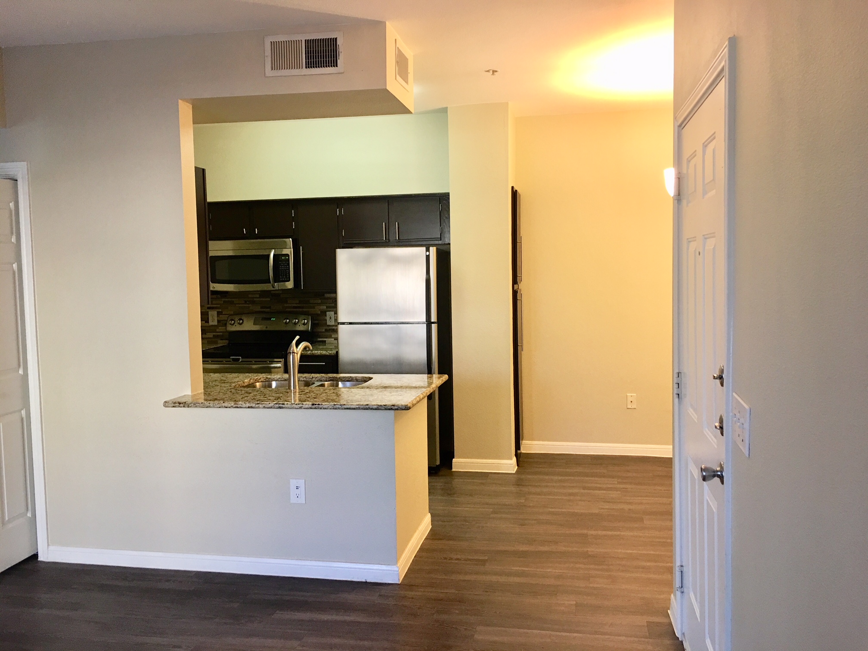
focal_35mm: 29
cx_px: 434
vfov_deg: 48.2
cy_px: 326
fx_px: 727
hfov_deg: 61.7
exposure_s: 1/15
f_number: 2.2
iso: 32
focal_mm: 4.15
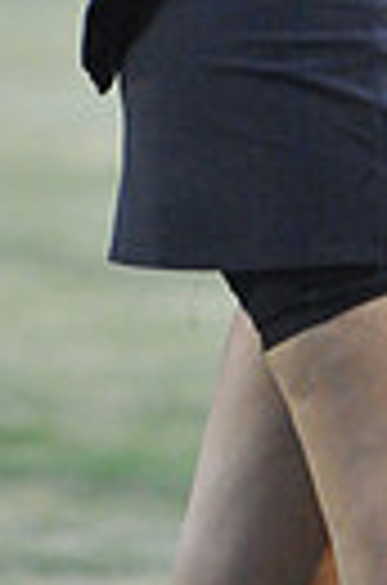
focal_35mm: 2456
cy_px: -621
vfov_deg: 0.8
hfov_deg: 0.6
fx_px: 39813
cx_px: 252
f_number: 6.3
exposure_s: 1/125
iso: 6400
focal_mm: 550
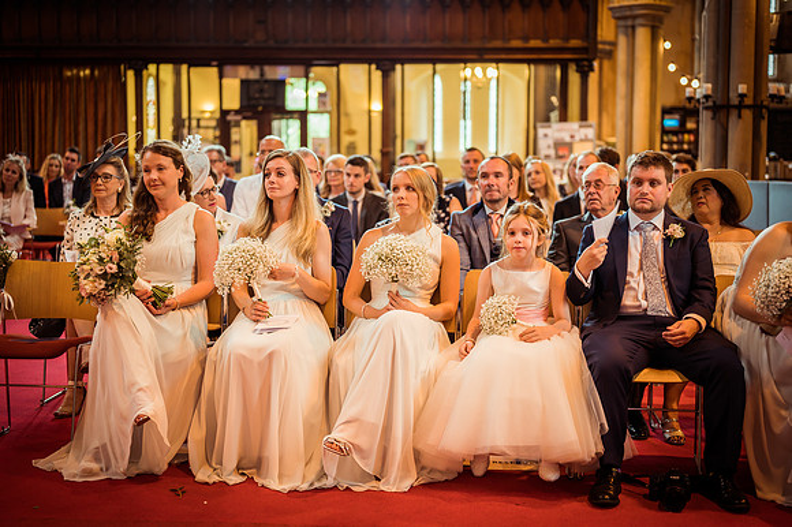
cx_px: 396
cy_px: 264
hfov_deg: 39.6
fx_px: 1099
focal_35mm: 50
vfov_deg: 27.0
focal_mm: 50
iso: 640
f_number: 1.8
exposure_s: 1/160
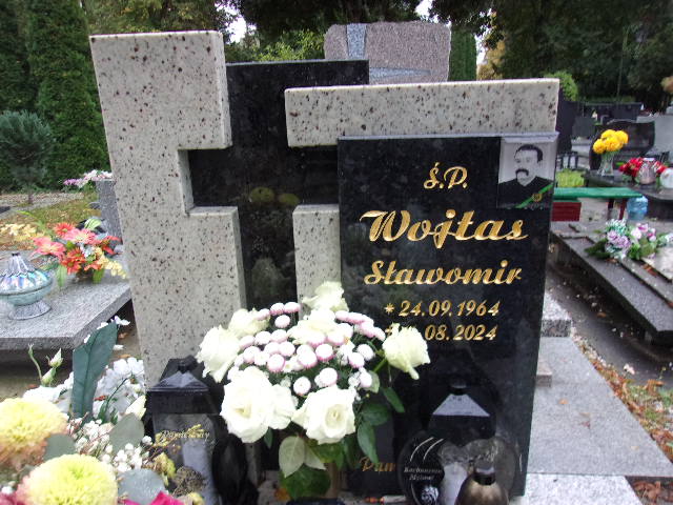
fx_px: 525
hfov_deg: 65.3
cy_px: 252
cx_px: 336
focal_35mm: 27
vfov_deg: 51.4
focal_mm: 4.9
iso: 187
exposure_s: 1/34
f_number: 3
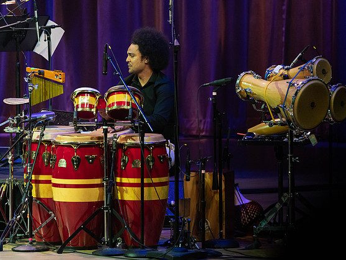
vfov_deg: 3.2
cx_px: 209
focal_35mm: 460
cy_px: 142
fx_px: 4600
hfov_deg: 4.3
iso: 3200
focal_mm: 388
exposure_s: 1/250
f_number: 5.6
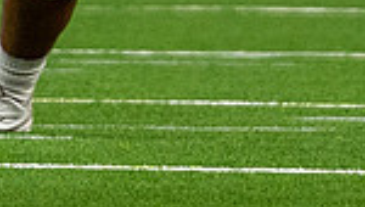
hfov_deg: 0.9
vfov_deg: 0.5
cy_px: -416
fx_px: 24191
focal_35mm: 2495
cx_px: 198
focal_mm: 200
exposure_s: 1/1250
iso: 1250
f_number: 2.8
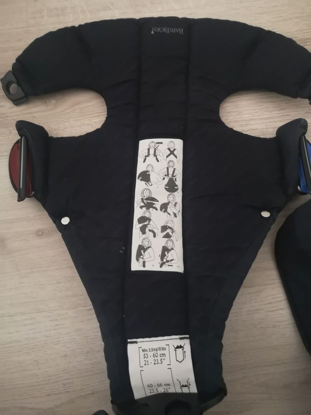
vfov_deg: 65.3
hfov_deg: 51.4
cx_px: 156
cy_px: 208
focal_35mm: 27
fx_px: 323
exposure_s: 1/20
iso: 640
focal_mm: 3.95
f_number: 1.8
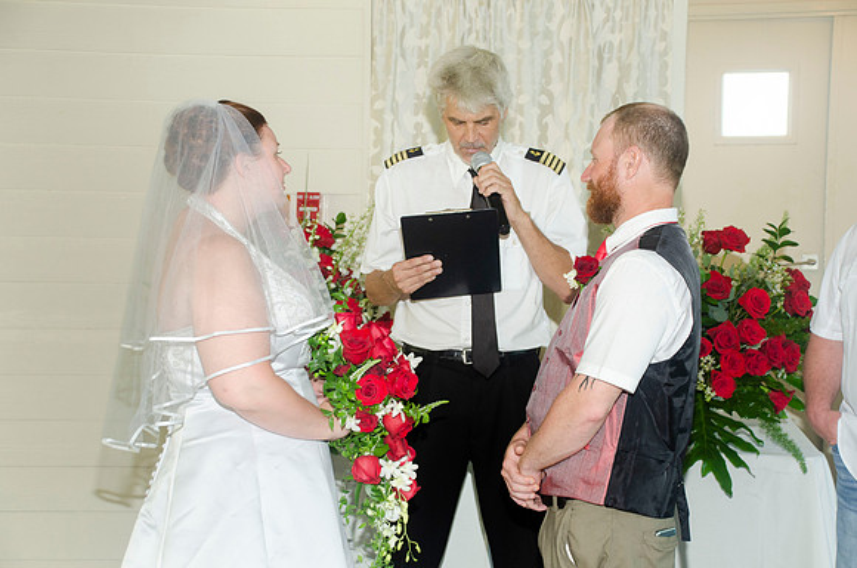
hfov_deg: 30.6
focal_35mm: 66
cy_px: 284
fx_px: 1568
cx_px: 428
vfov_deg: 20.5
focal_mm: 44
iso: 400
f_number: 5.6
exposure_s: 1/80
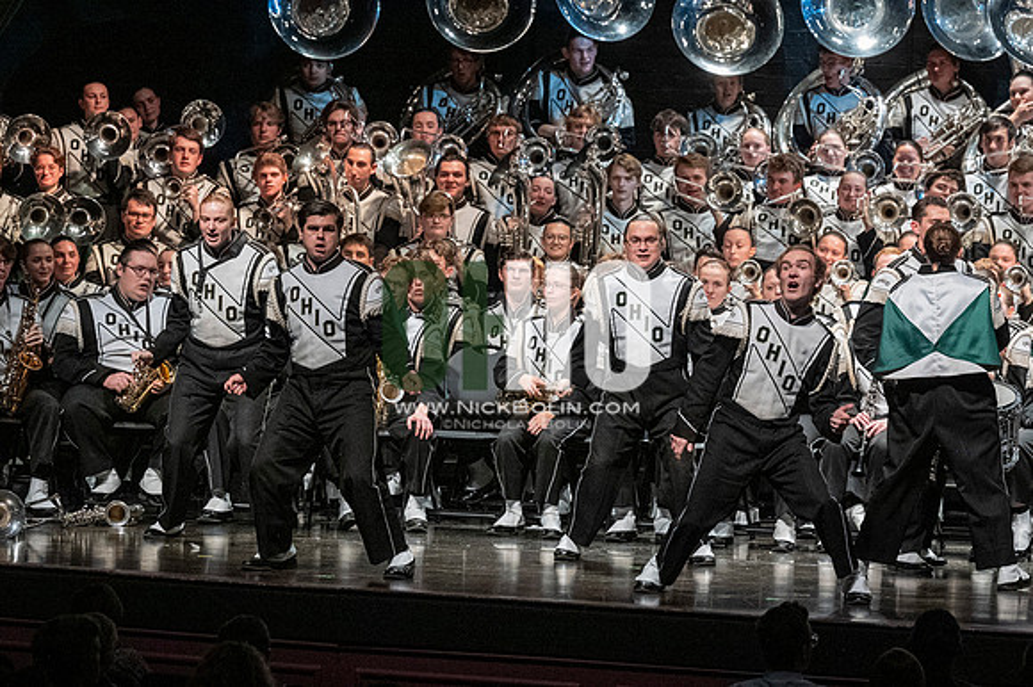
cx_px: 516
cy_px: 344
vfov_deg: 6.5
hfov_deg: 9.8
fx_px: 6022
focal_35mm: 210
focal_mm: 140
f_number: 4
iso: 4000
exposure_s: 1/500
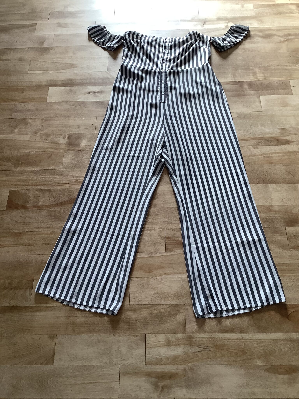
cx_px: 150
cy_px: 200
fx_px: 357
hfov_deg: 45.4
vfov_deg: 58.4
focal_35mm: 31
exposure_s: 1/120
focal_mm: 3.3
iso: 80
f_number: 2.4
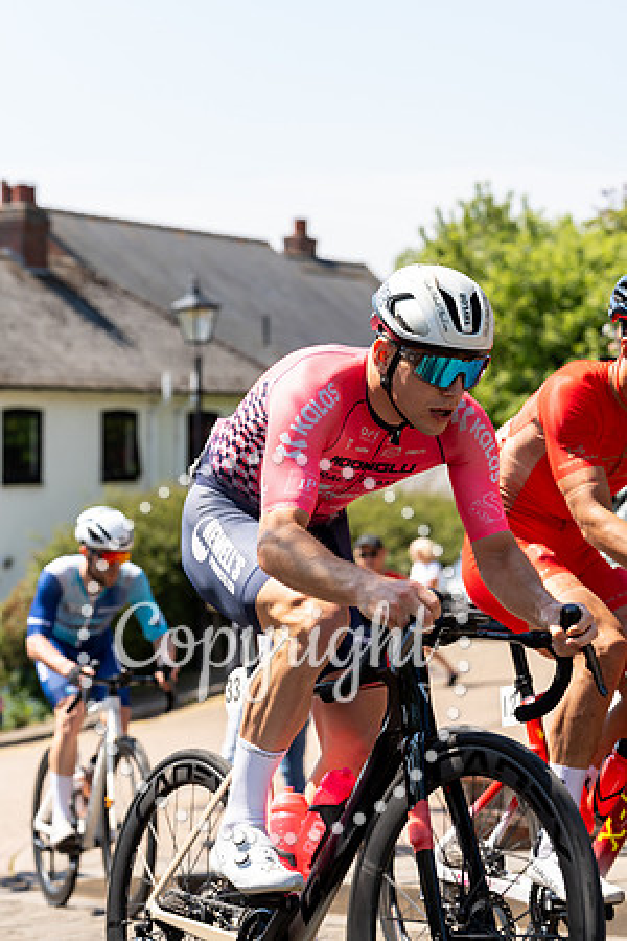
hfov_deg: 16.1
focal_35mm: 85
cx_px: 314
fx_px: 2220
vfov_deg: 23.9
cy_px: 470
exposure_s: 1/800
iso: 160
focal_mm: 85
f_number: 4.5
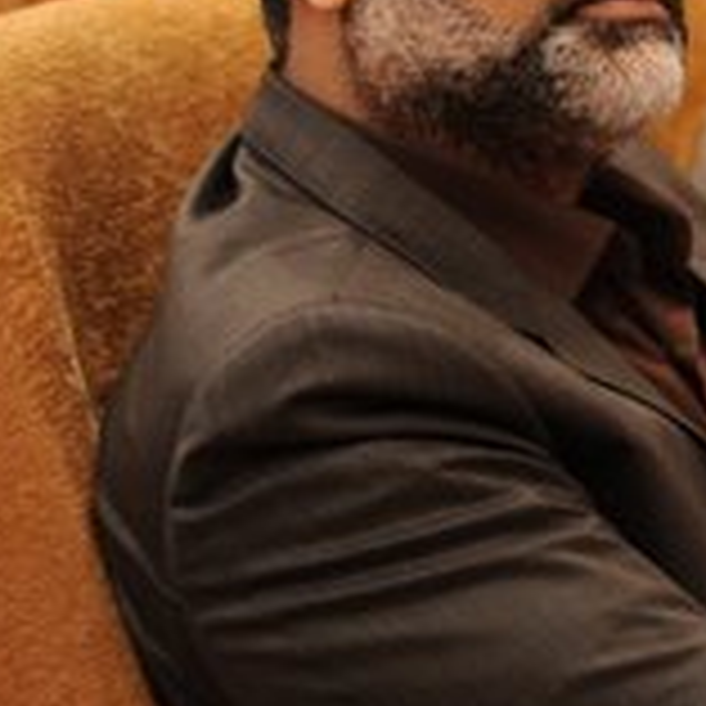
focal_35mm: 704
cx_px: 1327
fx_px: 16244
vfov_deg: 2.5
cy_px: -101
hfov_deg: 2.5
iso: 2000
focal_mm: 200
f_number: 2.8
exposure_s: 1/80
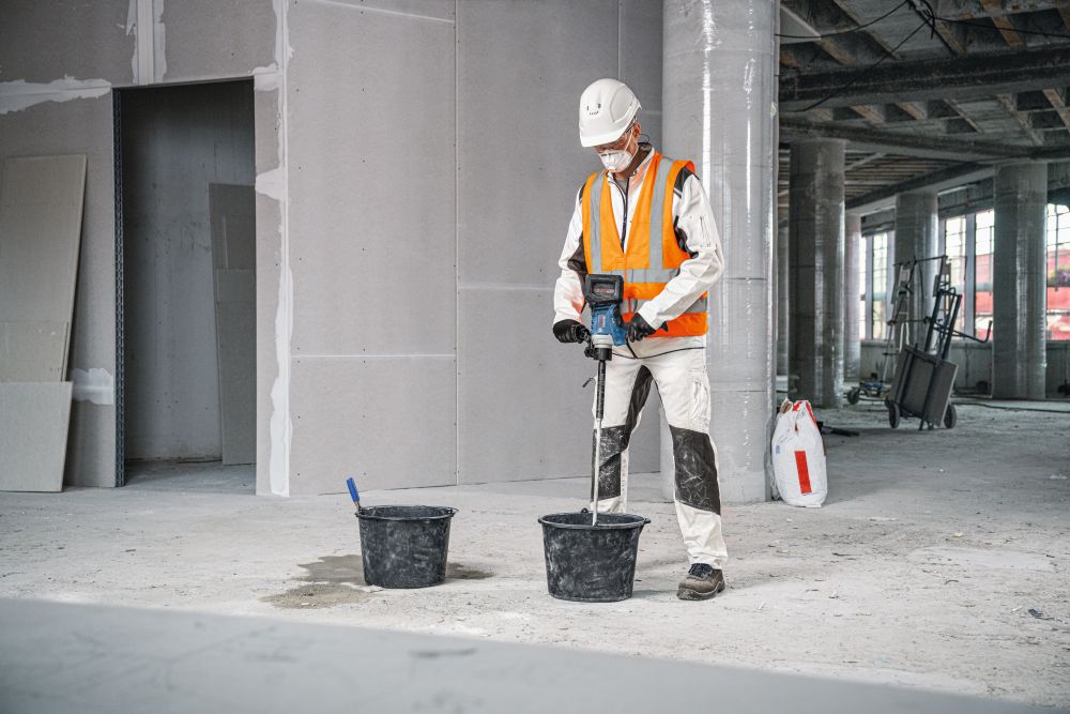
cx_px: 535
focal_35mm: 47
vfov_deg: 28.7
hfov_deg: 41.9
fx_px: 1397
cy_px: 357
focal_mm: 47
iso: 800
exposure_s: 1/160
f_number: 4
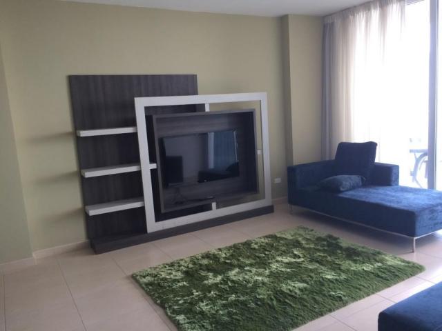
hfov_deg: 61.7
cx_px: 221
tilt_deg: -8.5
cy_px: 166
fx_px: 370
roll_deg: +1.6
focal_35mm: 29
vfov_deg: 48.2
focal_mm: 4.15
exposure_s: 1/30
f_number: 2.2
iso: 40
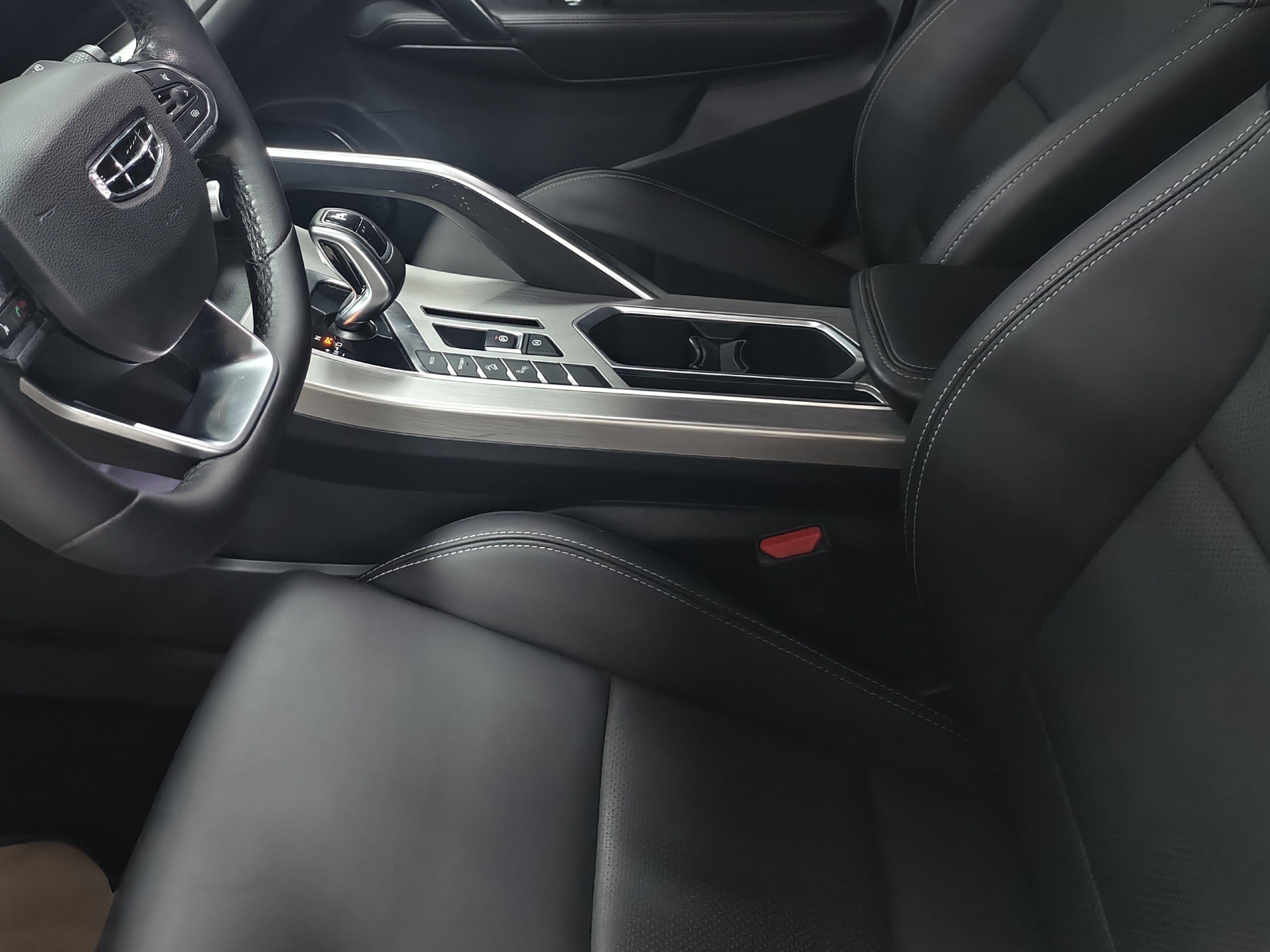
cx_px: 359
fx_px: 1358
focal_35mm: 37
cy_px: 227
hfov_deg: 48.7
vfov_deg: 37.6
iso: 799
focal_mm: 5.6
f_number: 1.57
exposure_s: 1/50
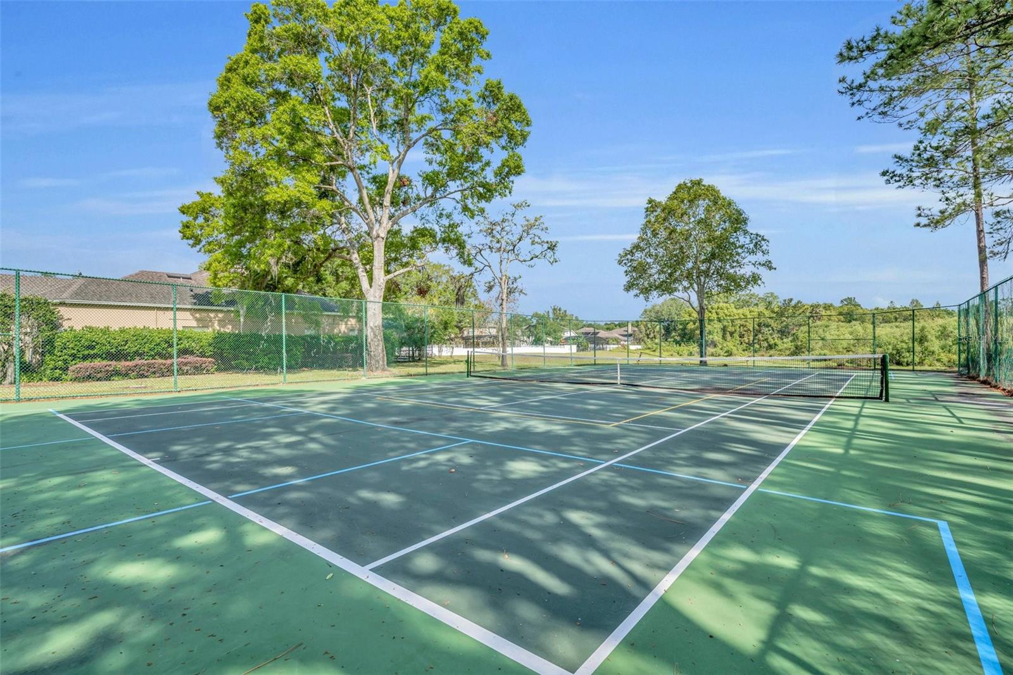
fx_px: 450
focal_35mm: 16
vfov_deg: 73.7
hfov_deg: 96.7
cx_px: 506
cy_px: 338
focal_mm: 16
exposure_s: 1/320
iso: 100
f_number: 6.3
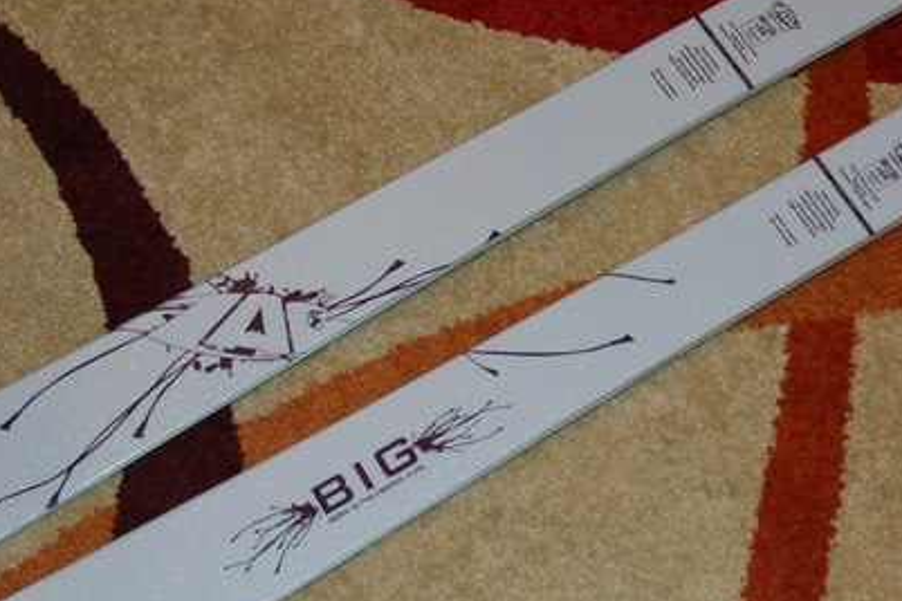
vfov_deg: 16.1
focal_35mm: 84
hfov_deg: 23.9
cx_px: 705
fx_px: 2105
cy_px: 93
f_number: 3.8
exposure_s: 1/60
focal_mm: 22
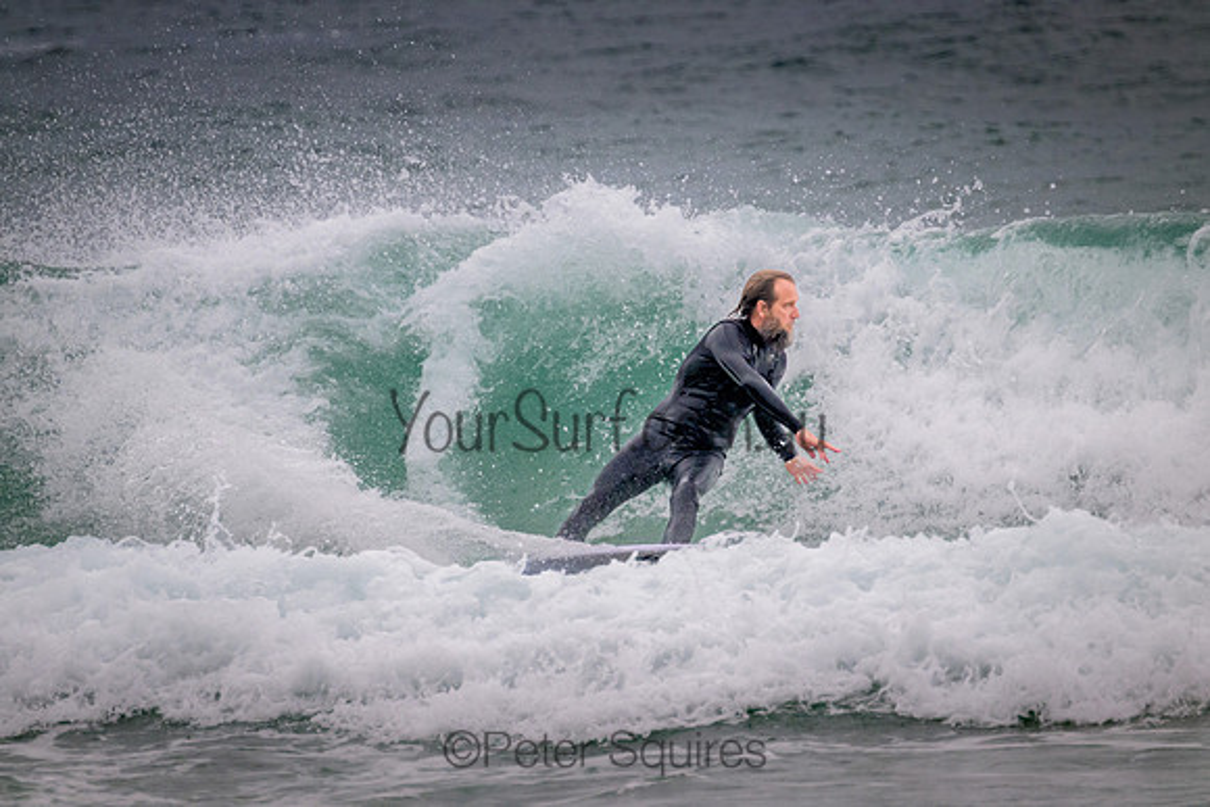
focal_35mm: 800
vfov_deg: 1.7
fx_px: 26894
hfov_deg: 2.6
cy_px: 404
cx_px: 605
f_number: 11
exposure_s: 1/1600
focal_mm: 800
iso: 2200
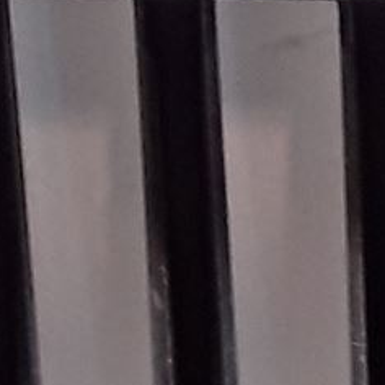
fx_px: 2705
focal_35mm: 215
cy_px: 449
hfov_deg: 8.0
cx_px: 485
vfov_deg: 8.1
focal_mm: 2.91
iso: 100
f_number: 1.9
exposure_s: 1/33
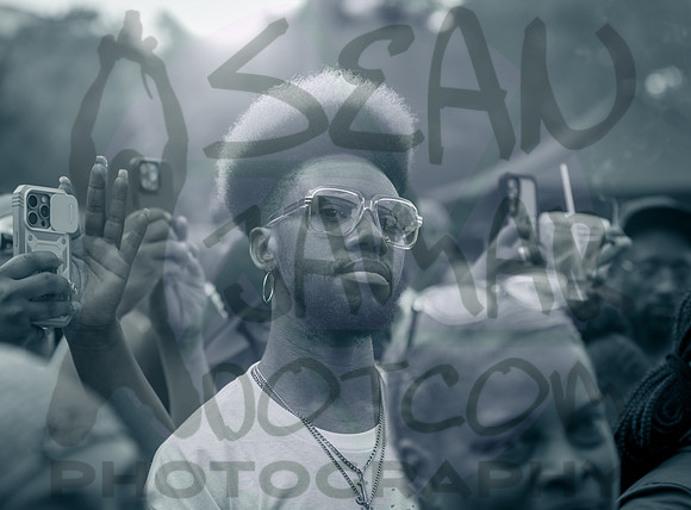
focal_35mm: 93
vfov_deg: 15.6
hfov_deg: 21.1
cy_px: 232
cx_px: 327
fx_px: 1855
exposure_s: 1/800
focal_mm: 80
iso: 500
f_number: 3.5
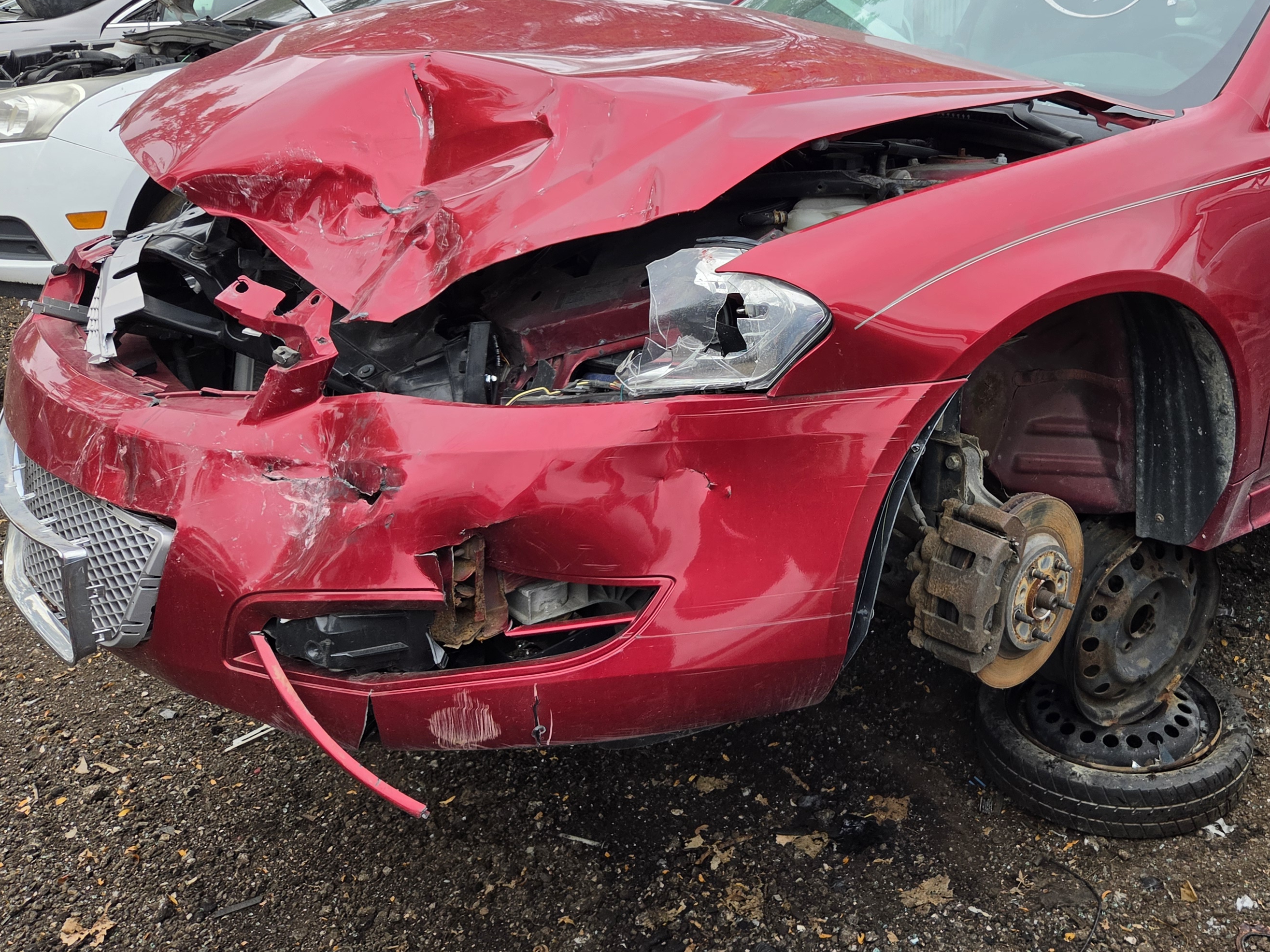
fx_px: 1284
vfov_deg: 40.1
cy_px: 308
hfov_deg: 51.3
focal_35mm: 35
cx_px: 884
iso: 80
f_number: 1.8
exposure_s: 1/1073
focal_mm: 5.4
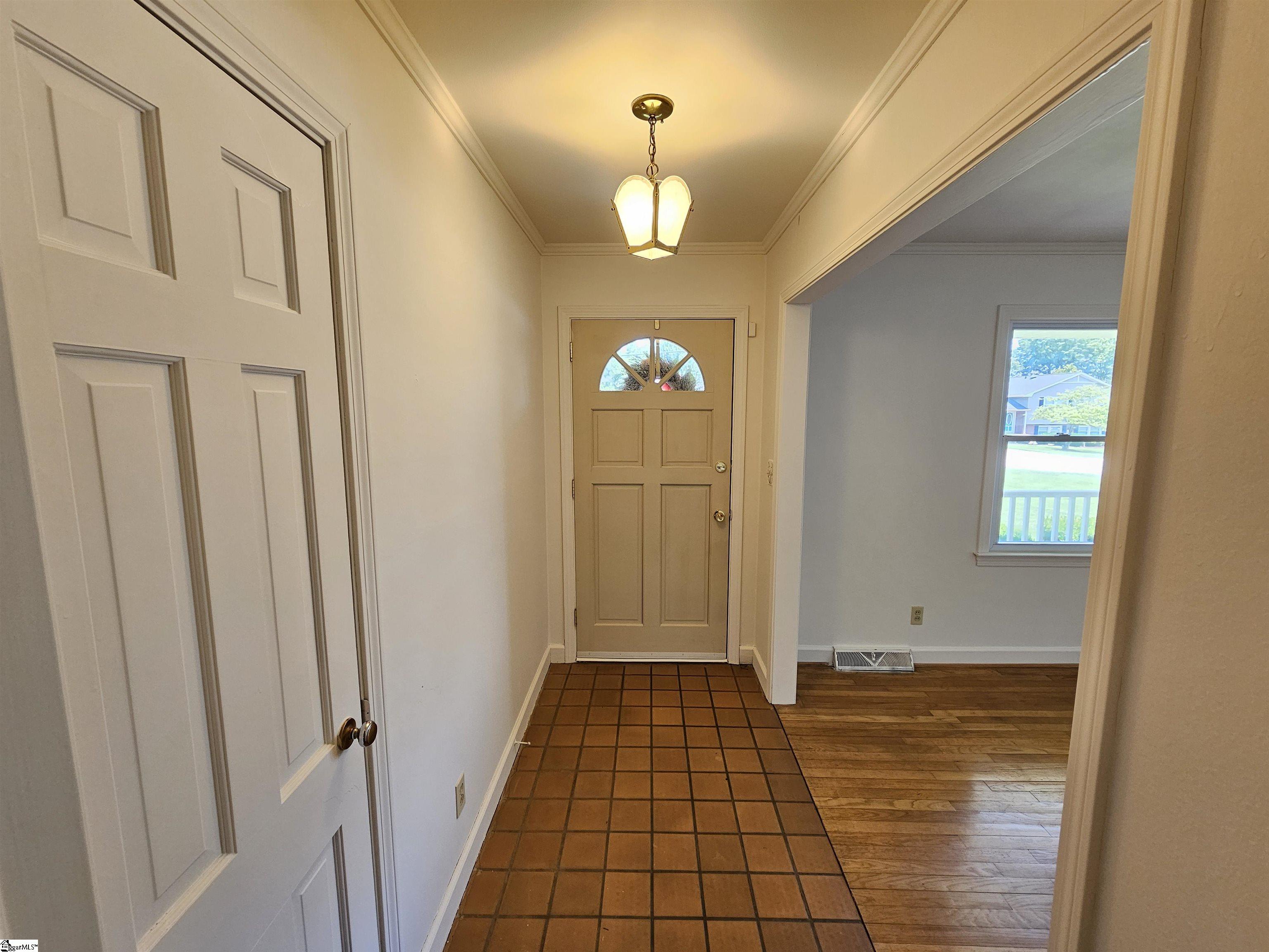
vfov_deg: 89.9
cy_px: 476
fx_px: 477
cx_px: 634
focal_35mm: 13
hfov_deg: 106.2
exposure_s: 1/60
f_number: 2.2
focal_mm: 2.2
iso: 125
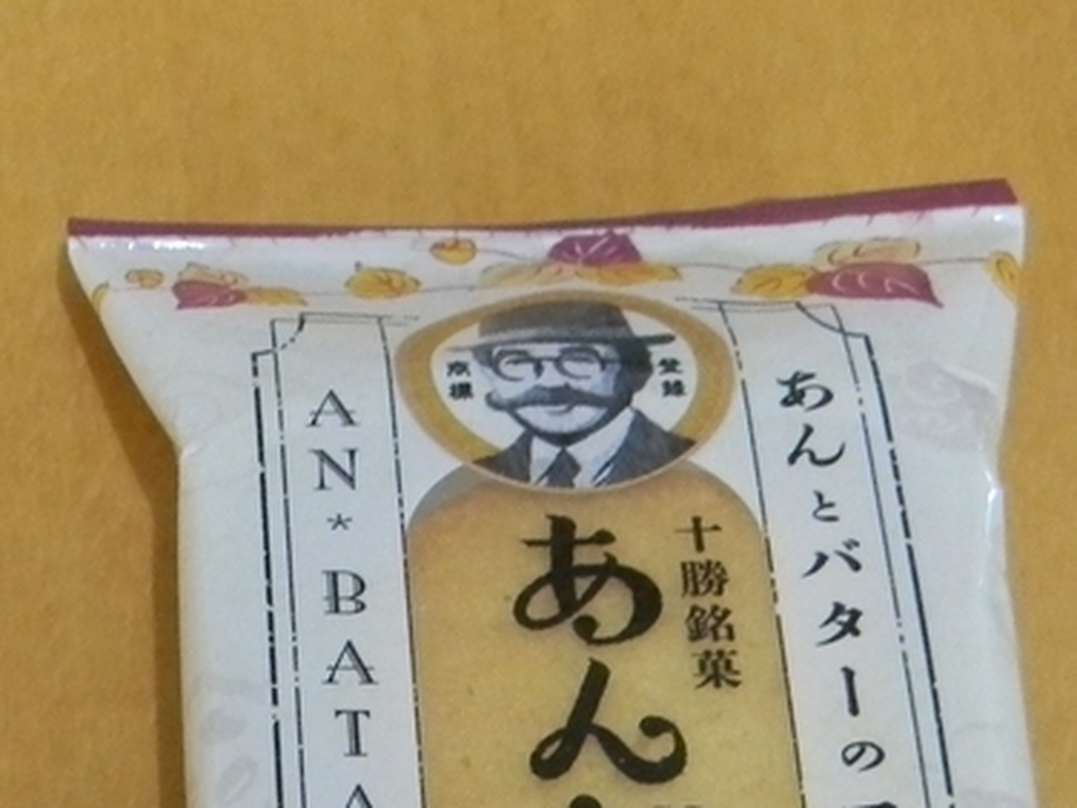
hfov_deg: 16.5
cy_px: 1034
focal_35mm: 115
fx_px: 3578
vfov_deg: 12.5
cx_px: -175
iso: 400
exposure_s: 1/10.5
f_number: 3.7
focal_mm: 6.4
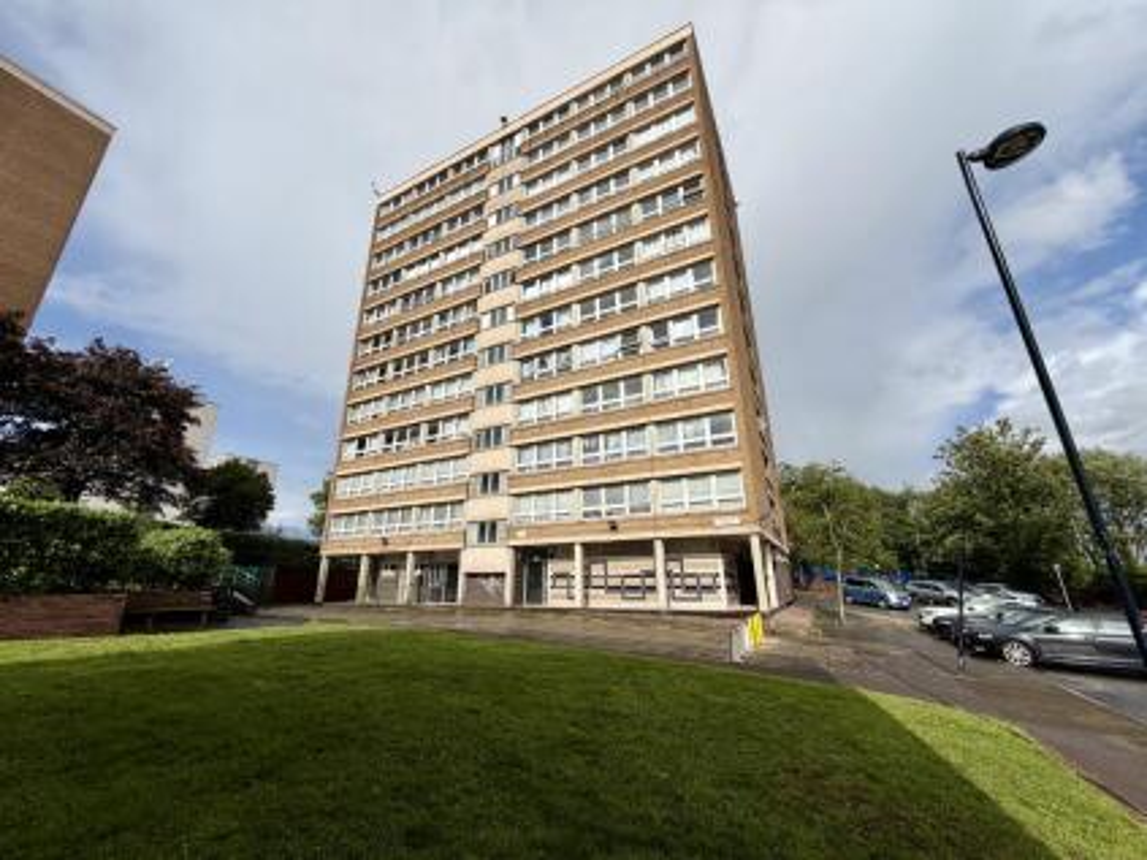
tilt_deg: +17.7
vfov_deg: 85.6
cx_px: 574
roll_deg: +0.4
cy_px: 430
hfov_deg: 102.1
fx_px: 464
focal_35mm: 14
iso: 20
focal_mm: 2.22
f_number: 2.2
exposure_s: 1/1312
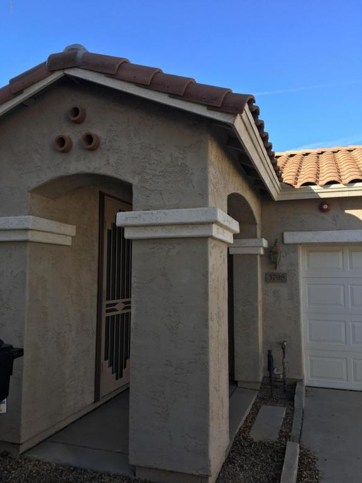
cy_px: 242
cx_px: 181
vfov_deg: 61.7
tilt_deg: +5.0
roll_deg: -0.4
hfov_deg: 48.2
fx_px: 404
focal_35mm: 29
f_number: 2.2
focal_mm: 4.15
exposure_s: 1/596
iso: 25
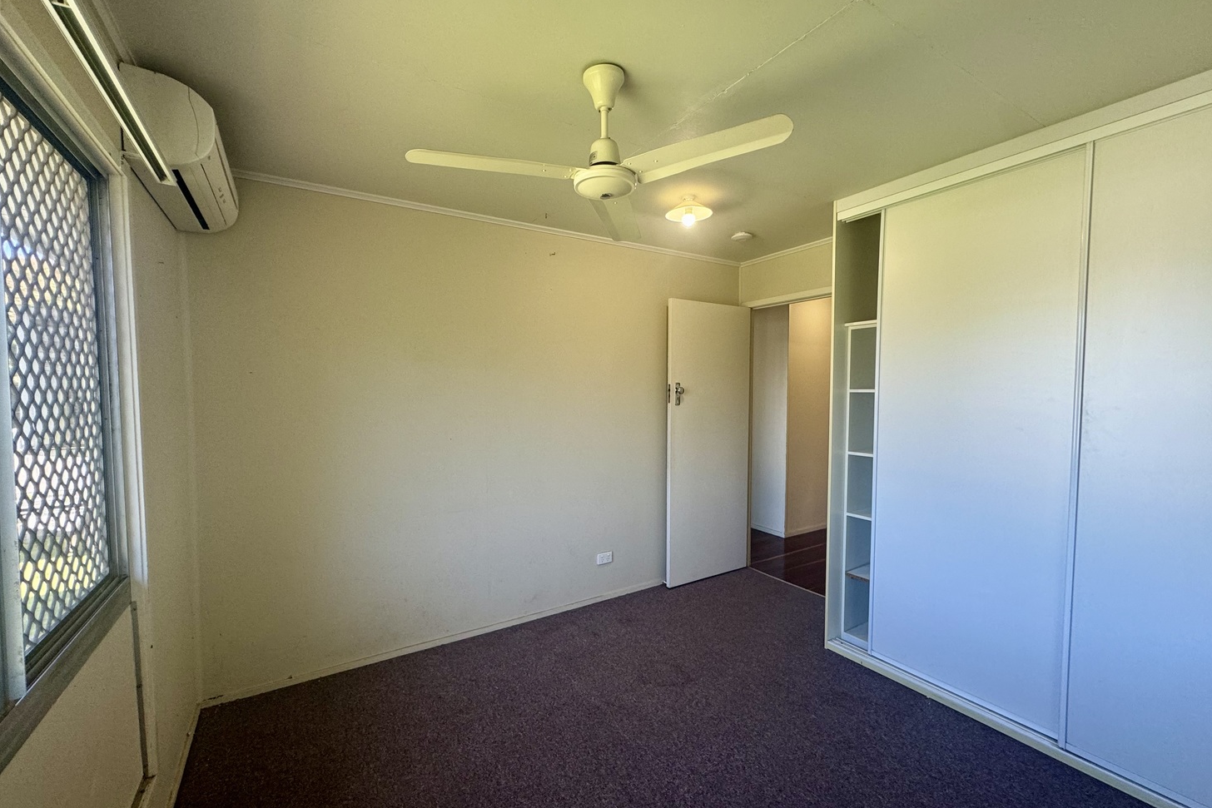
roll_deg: -0.1
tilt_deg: -1.9
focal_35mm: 15
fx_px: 505
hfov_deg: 100.4
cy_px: 418
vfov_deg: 77.3
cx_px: 597
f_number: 2.2
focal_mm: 2.22
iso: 125
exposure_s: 1/99
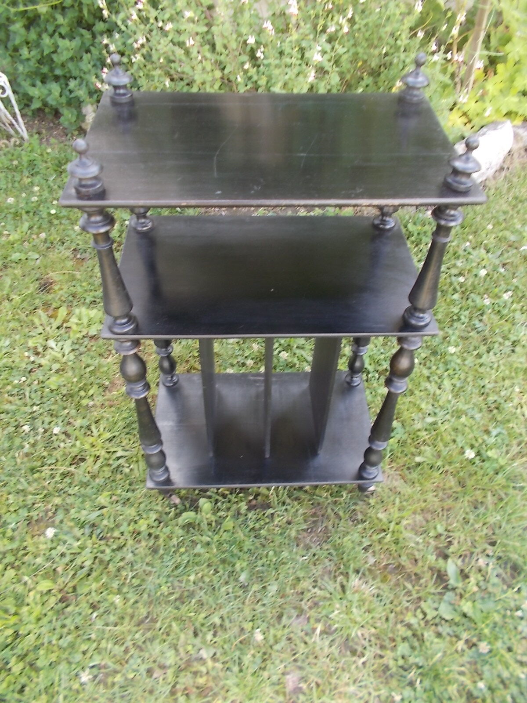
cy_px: 352
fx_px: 528
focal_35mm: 26
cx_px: 264
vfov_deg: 67.3
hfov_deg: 53.1
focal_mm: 4.6
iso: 80
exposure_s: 1/40
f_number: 3.2
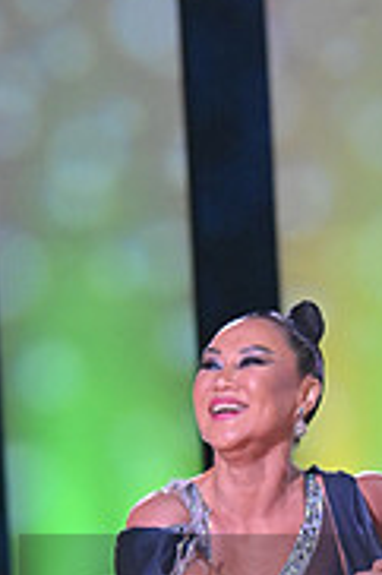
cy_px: 641
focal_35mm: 274
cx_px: 456
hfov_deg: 5.0
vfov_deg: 7.5
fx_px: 4369
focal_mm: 86
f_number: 7.1
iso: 3200
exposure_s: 1/400
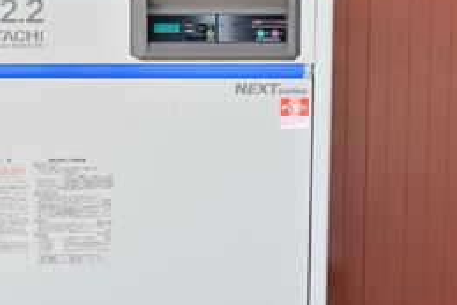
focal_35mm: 168
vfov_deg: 8.2
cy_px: 213
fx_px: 2134
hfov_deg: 12.2
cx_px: 129
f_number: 6.3
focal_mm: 58
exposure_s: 1/1600
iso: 1250
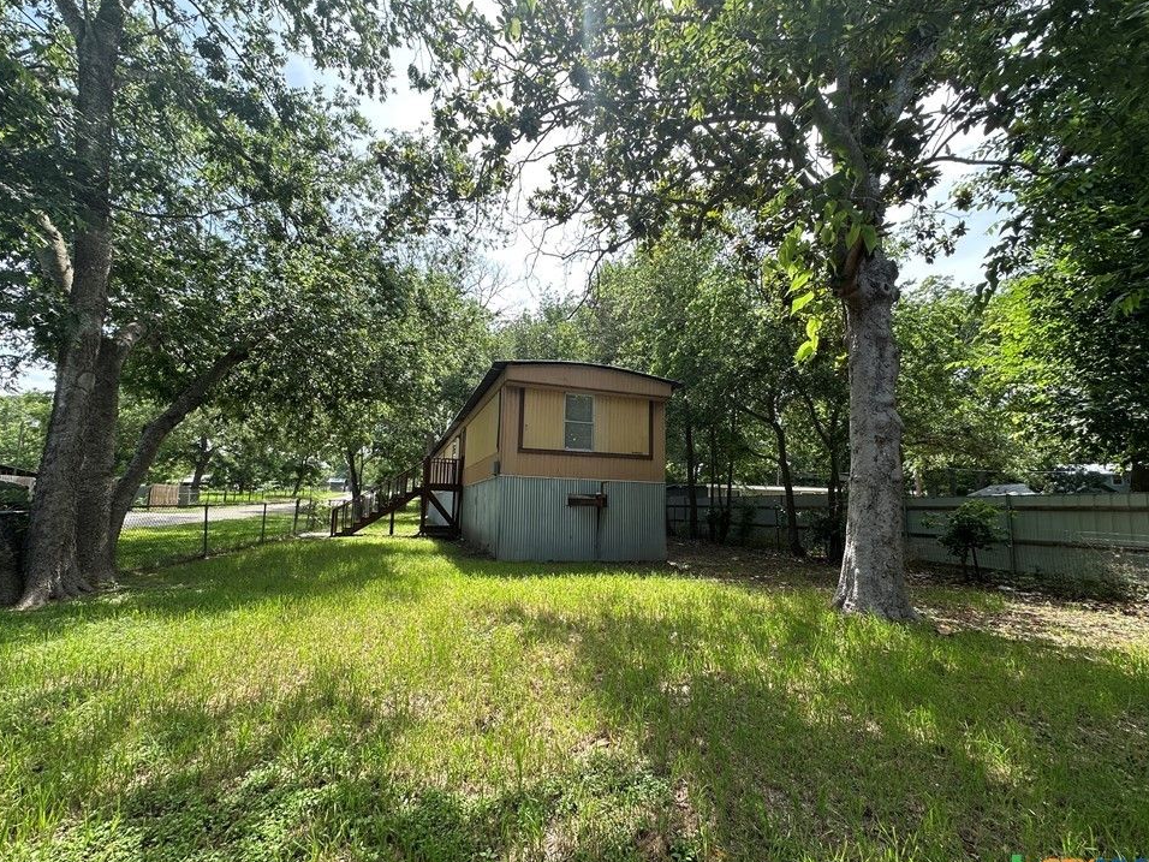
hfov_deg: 98.2
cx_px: 562
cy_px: 452
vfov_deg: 81.7
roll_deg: -1.1
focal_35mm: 15
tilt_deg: +7.3
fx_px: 498
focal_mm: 2.22
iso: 40
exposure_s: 1/410
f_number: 2.2
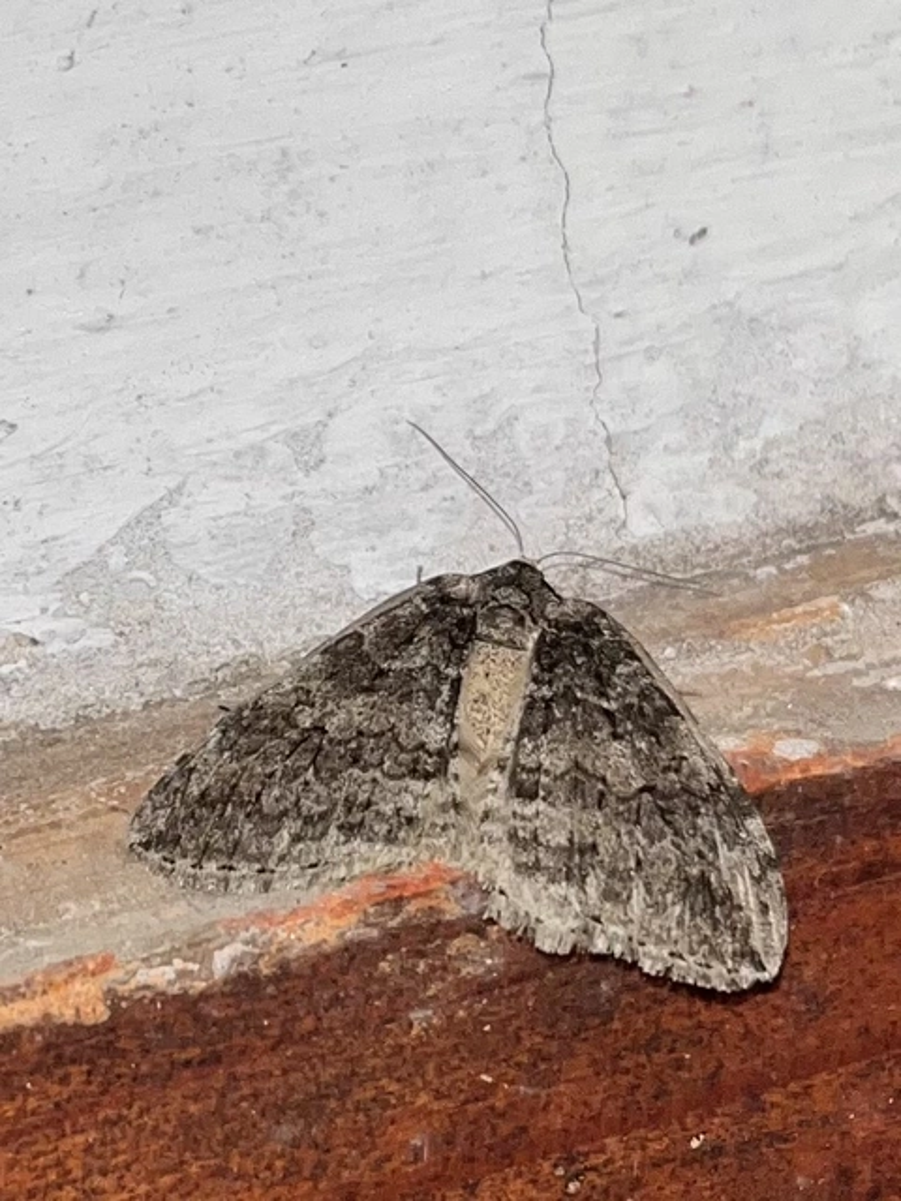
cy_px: 600
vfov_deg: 67.3
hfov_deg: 53.1
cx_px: 450
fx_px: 902
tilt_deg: -6.1
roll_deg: +12.5
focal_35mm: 26
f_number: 1.6
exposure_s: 1/1106
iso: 32
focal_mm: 5.1
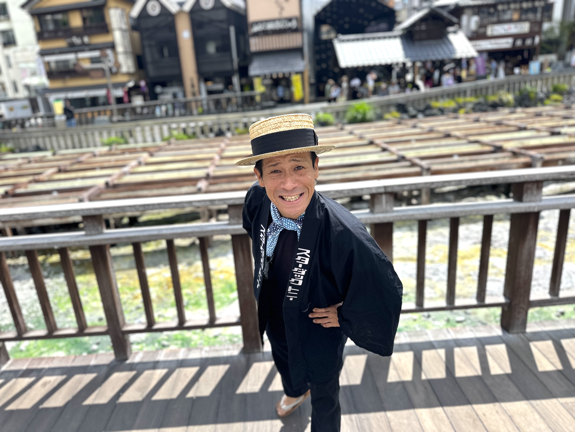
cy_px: 216
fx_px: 399
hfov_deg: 71.6
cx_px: 288
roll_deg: +5.5
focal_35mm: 24
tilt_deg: -18.2
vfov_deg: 56.8
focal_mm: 6.86
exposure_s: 1/3247
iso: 80
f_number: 1.78
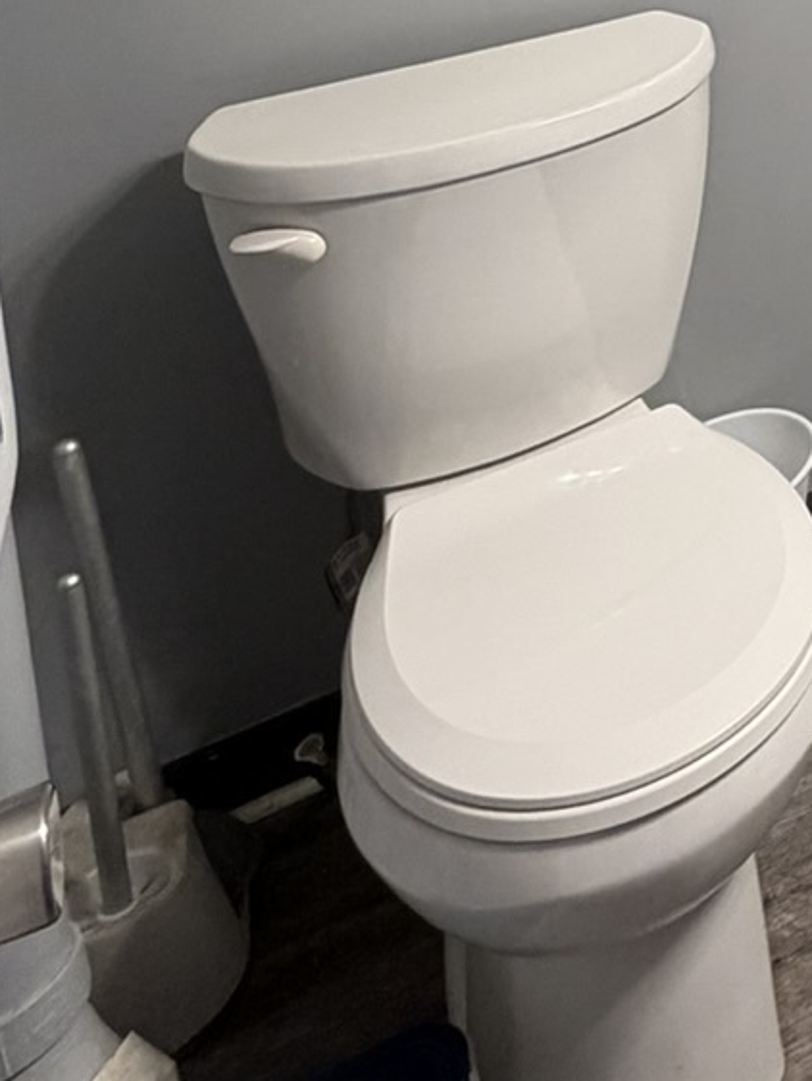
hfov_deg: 21.3
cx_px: 1376
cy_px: -315
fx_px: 1594
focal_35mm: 51
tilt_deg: -9.6
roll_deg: +0.1
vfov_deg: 30.0
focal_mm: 2.22
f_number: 2.2
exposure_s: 1/60
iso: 200
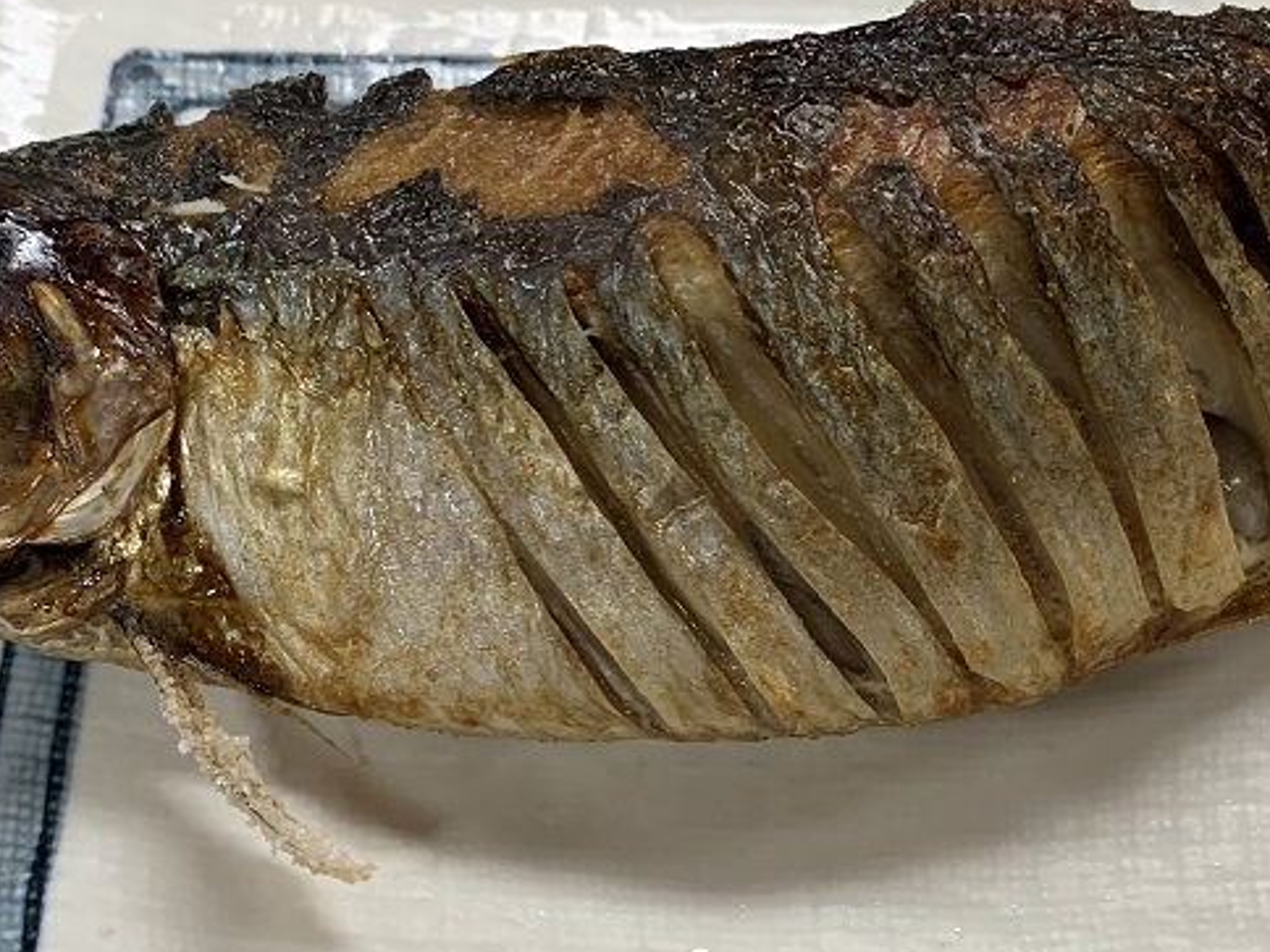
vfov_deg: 22.5
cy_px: 648
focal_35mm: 65
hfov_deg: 29.3
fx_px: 2385
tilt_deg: -63.9
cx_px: 976
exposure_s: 1/50
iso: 125
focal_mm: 4.25
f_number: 1.8
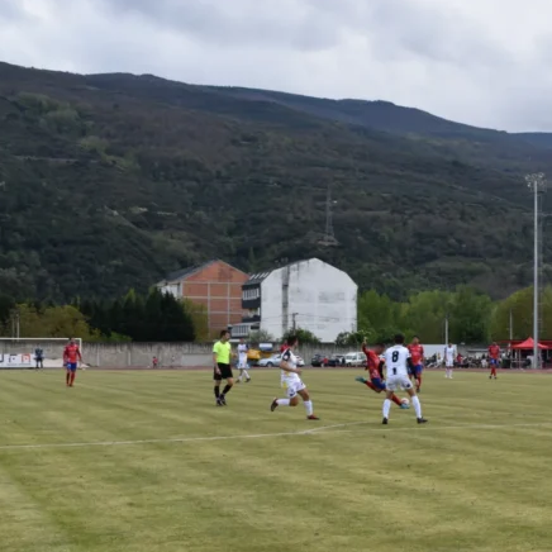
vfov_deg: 25.3
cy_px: 357
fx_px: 1224
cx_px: 474
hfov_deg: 24.8
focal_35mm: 68
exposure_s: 1/250
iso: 200
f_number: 8
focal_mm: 27
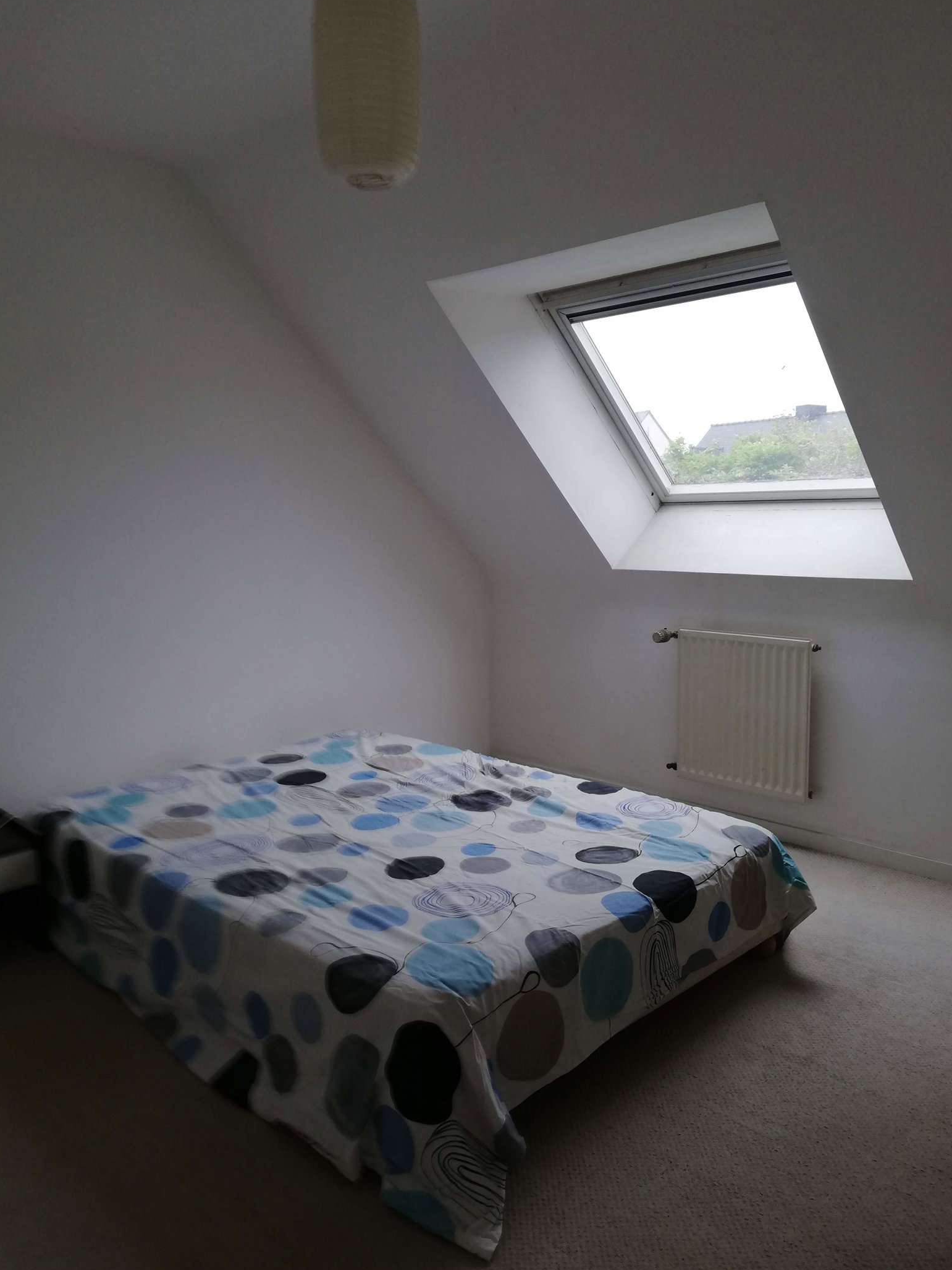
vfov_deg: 65.3
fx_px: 990
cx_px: 481
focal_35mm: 27
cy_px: 620
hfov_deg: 51.4
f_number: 2.2
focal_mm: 3.81
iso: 64
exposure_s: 1/50
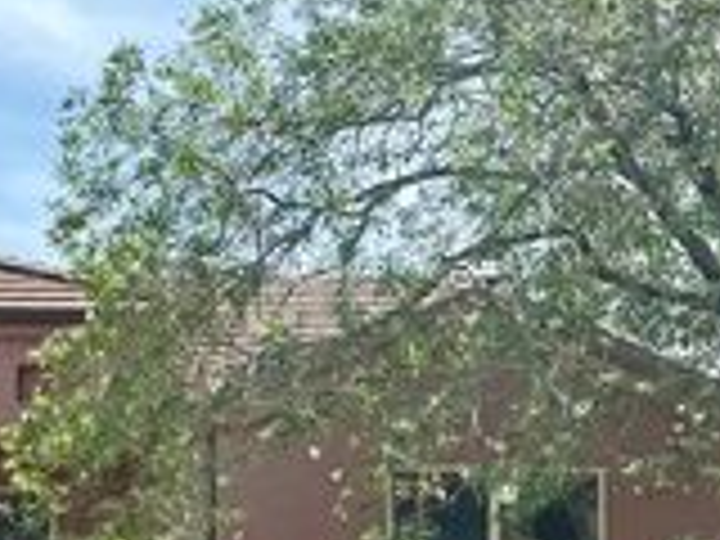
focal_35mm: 96
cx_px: -220
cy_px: 536
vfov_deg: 15.1
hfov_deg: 18.9
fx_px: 1997
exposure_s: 1/1689
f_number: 1.78
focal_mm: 6.76
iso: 80
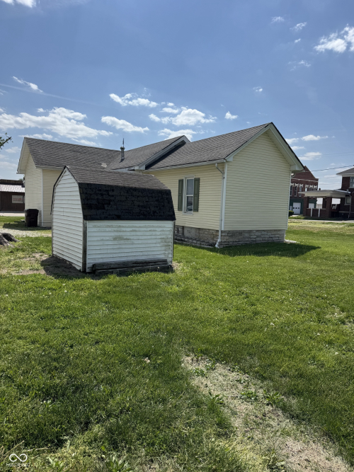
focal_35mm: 24
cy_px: 236
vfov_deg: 71.6
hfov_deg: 56.8
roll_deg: -2.3
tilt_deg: -4.7
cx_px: 177
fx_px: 327
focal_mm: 6.76
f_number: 1.78
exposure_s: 1/7092
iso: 80
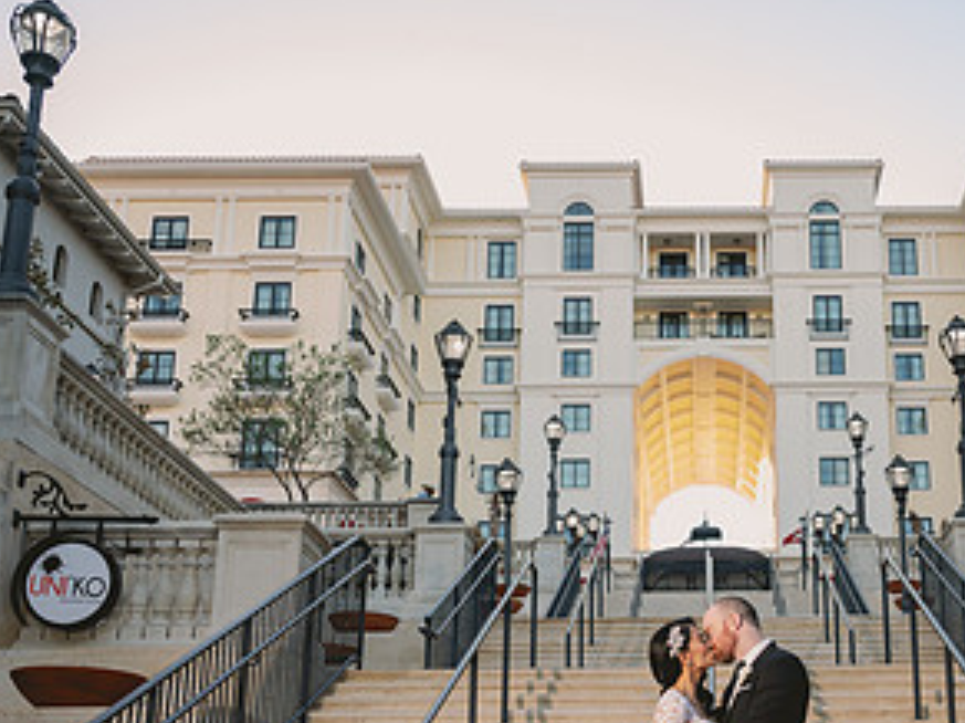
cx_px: 723
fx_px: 1282
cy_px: 564
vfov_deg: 30.8
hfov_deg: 40.1
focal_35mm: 46
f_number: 2.8
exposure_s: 1/200
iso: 50
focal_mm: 24
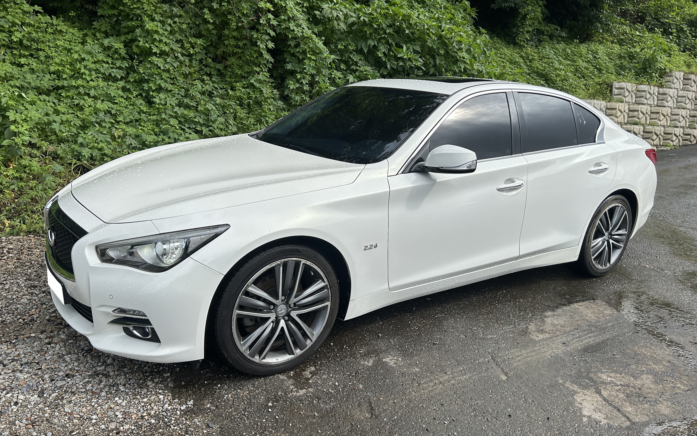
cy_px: 220
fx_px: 532
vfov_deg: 44.5
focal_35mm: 28
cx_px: 350
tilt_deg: -10.4
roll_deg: -2.6
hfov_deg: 66.5
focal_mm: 5.7
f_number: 1.5
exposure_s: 1/4274
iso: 50
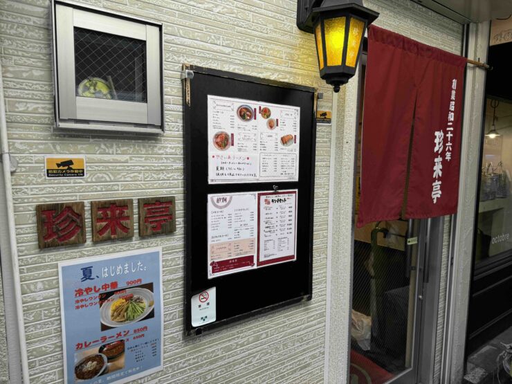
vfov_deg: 56.8
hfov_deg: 71.6
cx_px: 256
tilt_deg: -6.1
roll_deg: -0.5
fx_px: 355
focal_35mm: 24
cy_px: 192
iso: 80
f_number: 1.78
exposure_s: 1/320
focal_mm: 6.76
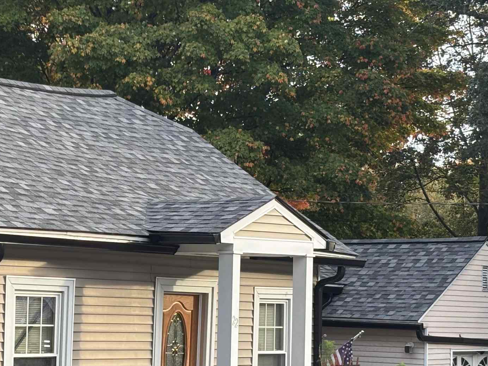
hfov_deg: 17.0
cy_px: 230
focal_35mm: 115
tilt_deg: +1.7
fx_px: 1621
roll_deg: -1.4
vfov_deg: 12.9
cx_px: 130
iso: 32
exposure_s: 1/212
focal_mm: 5.96
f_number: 1.6
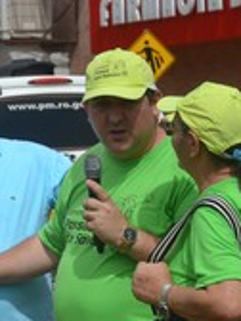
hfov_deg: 6.2
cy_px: 168
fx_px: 2219
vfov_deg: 8.3
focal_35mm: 239
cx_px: -61
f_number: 7.1
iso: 100
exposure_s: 1/800
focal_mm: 62
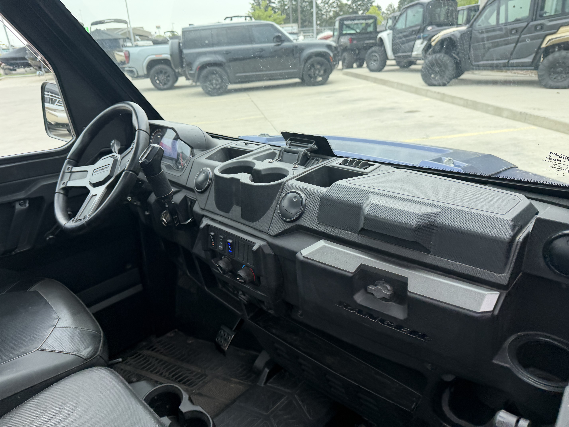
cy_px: 214
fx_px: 394
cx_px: 284
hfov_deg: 71.6
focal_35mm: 24
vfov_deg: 56.8
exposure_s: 1/379
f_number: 1.78
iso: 100
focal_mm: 6.76
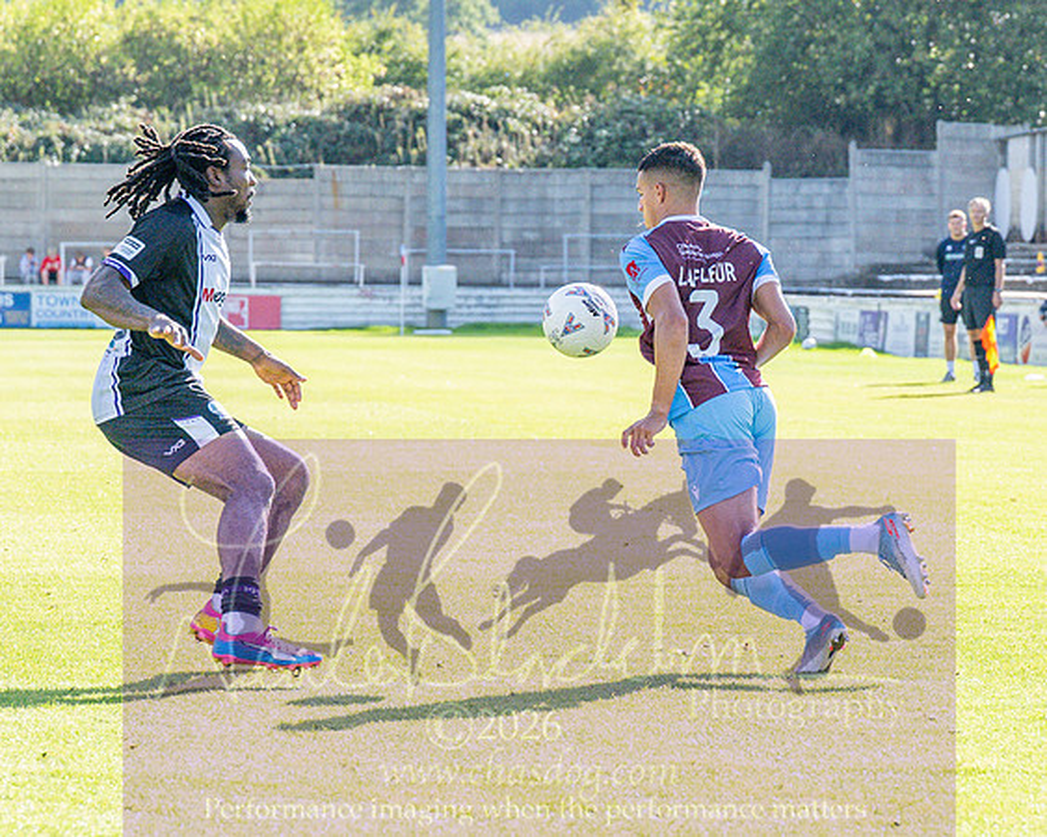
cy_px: 375
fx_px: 5526
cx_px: 606
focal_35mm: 178
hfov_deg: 10.8
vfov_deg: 8.7
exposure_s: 1/2500
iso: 400
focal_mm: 70
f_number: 4
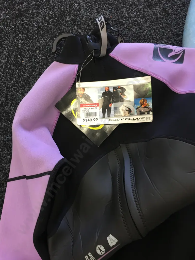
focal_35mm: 29
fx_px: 218
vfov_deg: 61.7
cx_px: 98
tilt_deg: -81.2
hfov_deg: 48.2
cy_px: 130
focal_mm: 4.15
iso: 50
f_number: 2.2
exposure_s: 1/17
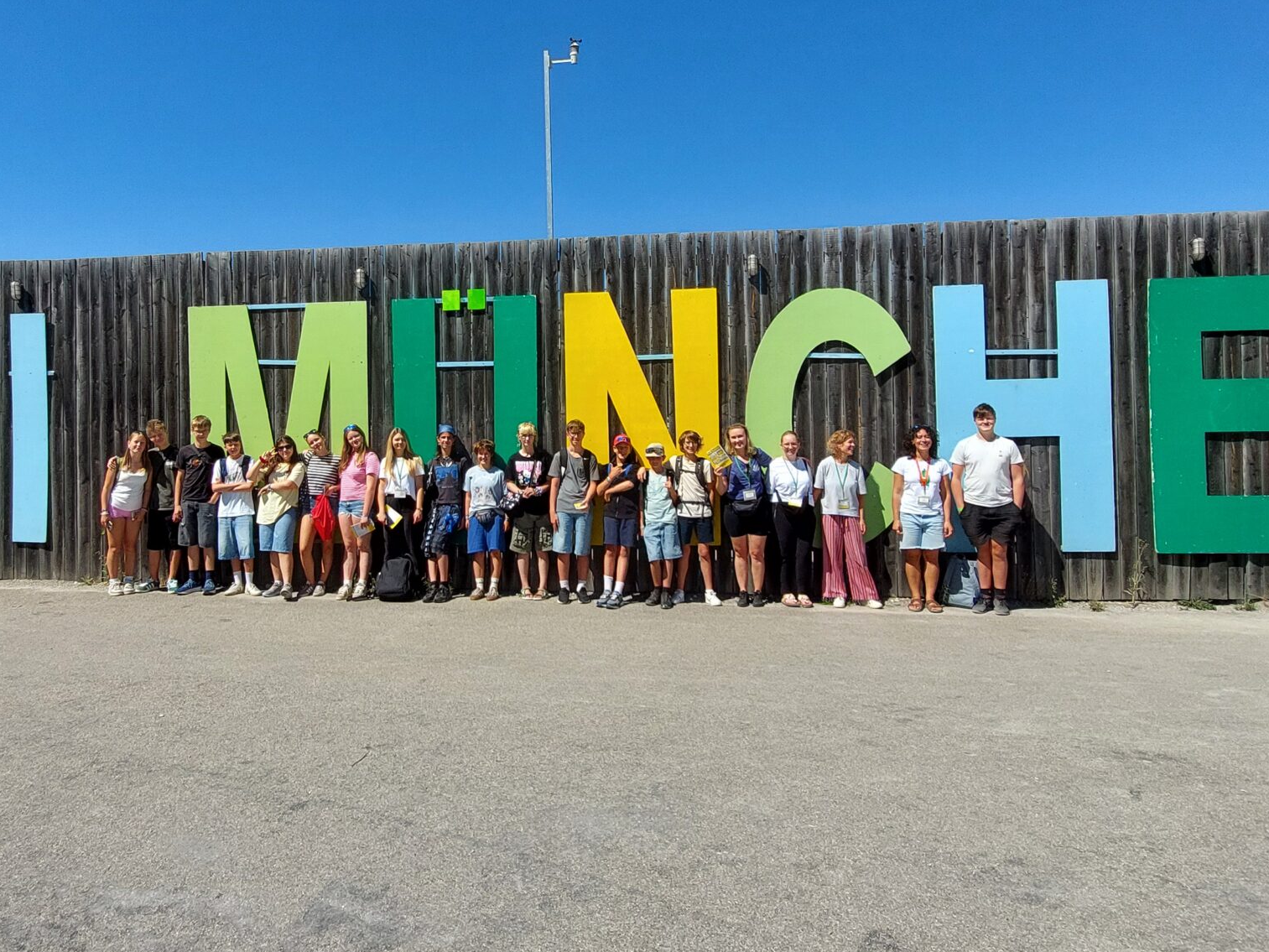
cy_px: 401
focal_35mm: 22
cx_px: 547
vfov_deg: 60.8
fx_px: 807
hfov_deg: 76.0
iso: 50
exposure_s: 1/2340
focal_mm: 1.74
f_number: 2.2
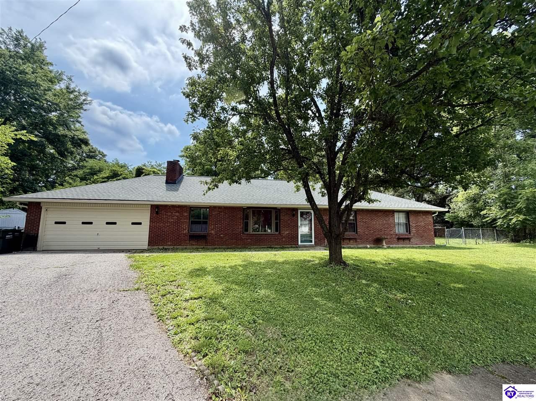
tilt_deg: +9.0
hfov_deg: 102.1
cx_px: 268
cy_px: 200
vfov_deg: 85.6
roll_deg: -0.1
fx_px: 217
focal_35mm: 14
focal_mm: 2.22
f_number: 2.2
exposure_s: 1/502
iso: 40
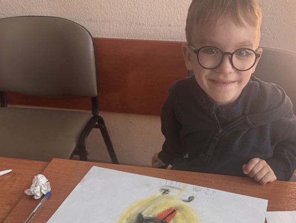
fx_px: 325
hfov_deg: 48.2
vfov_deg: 37.2
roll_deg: +0.6
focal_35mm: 38
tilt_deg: -38.4
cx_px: 196
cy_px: 155
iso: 80
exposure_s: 1/121
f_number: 1.6
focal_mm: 5.96
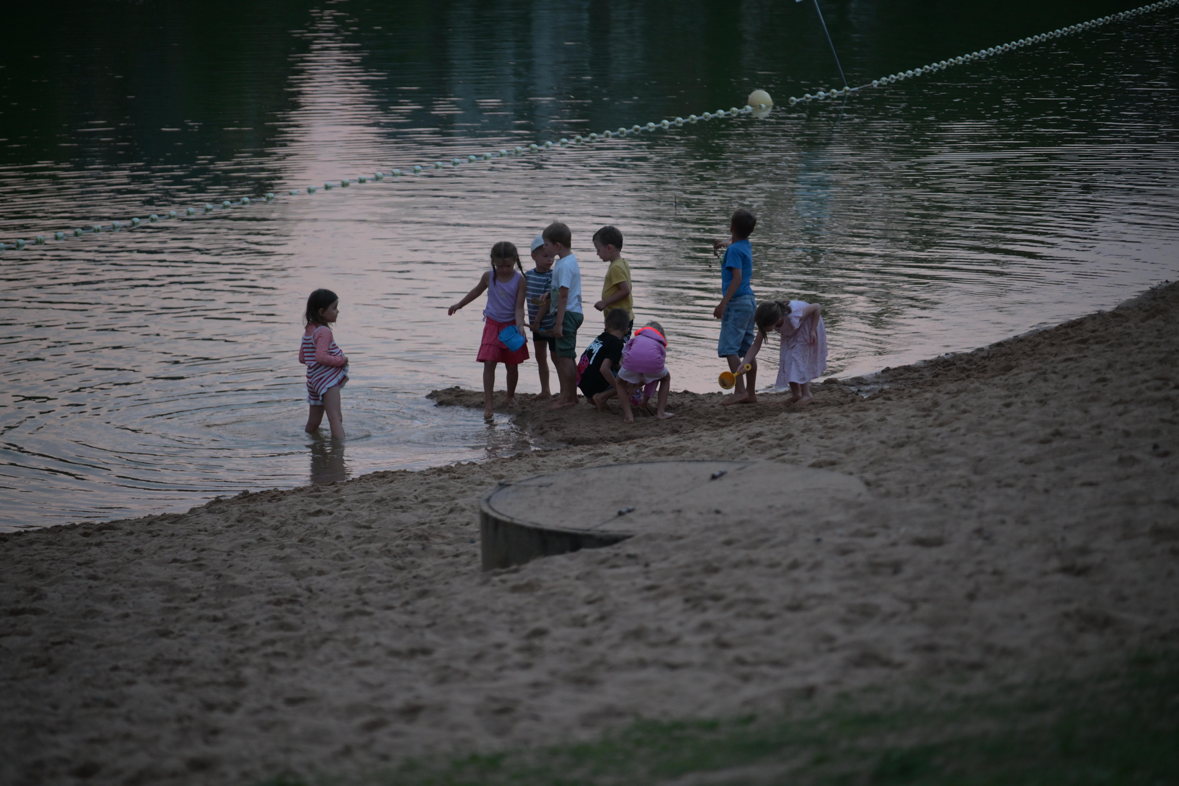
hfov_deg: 13.7
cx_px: 590
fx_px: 4912
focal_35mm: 150
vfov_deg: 9.1
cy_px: 393
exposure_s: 1/320
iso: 1250
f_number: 2.8
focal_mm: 150
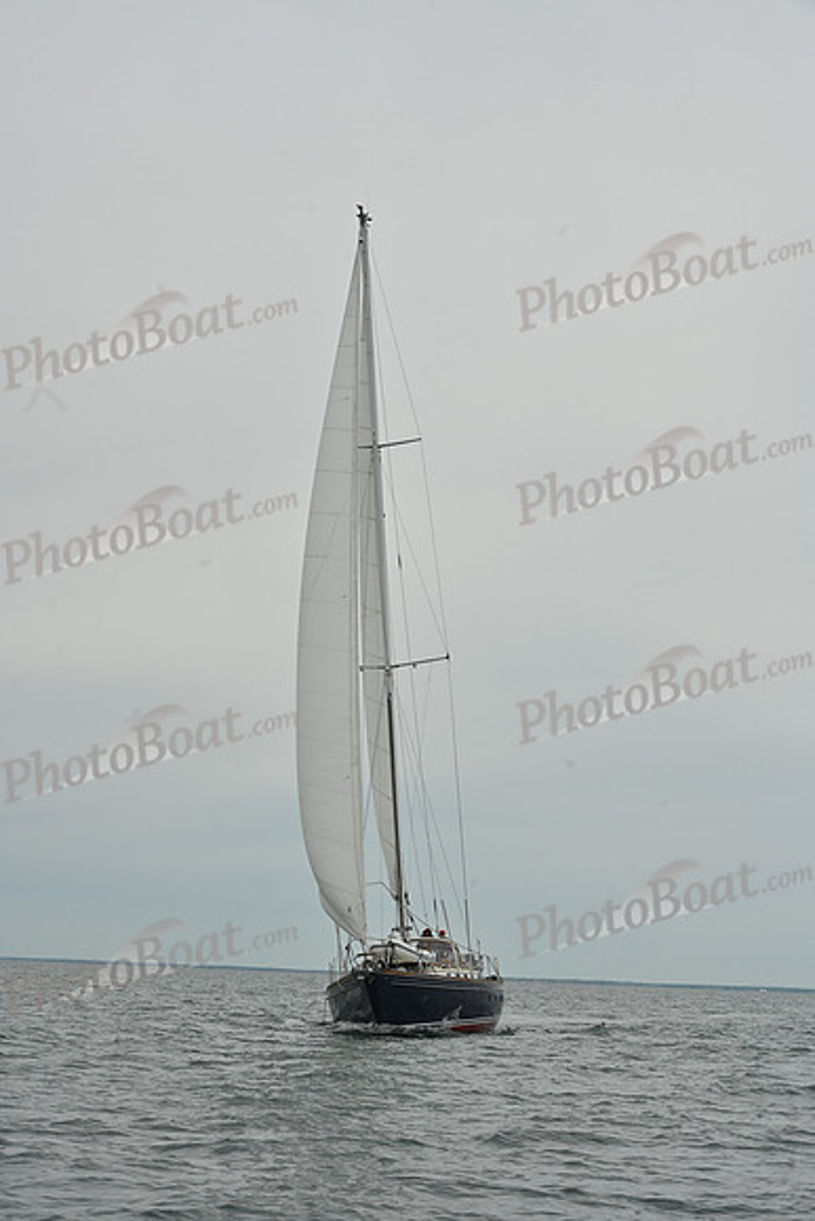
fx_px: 2647
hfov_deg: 17.5
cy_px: 610
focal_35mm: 78
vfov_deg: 26.0
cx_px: 408
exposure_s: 1/1250
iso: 320
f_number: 11
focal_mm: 78
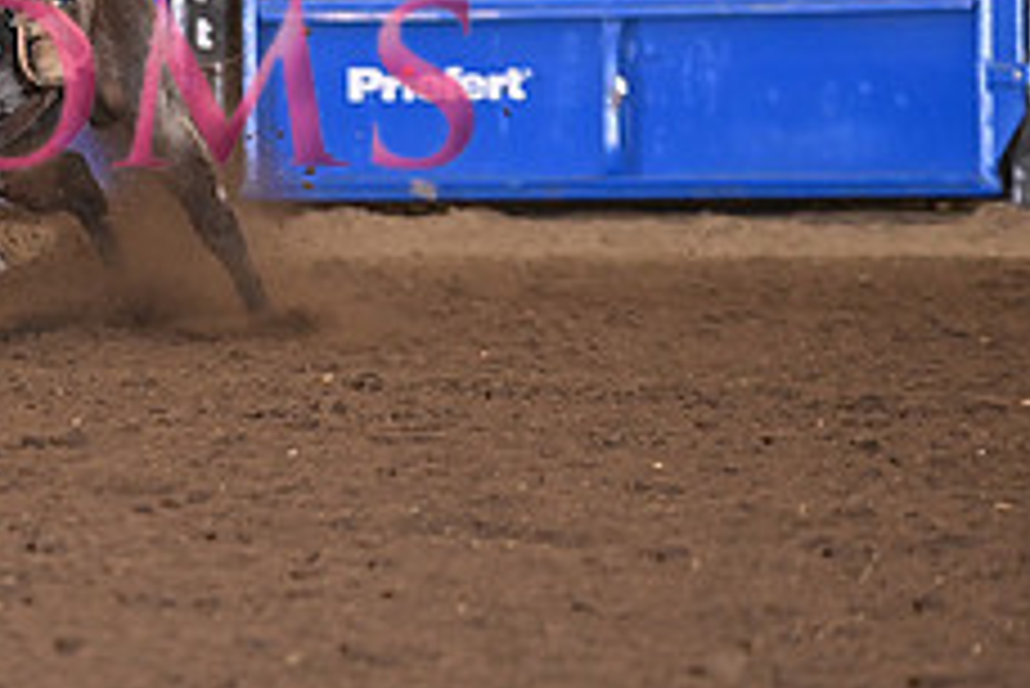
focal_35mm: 469
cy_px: -56
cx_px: -139
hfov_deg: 4.4
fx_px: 13427
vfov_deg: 2.9
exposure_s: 1/250
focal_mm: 185
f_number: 3.2
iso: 1000
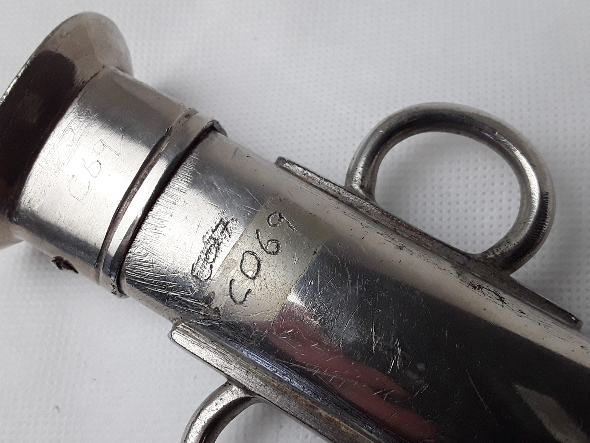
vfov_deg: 40.6
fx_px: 597
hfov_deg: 52.6
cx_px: 288
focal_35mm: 35
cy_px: 248
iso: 50
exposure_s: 1/100
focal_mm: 2.91
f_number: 1.9
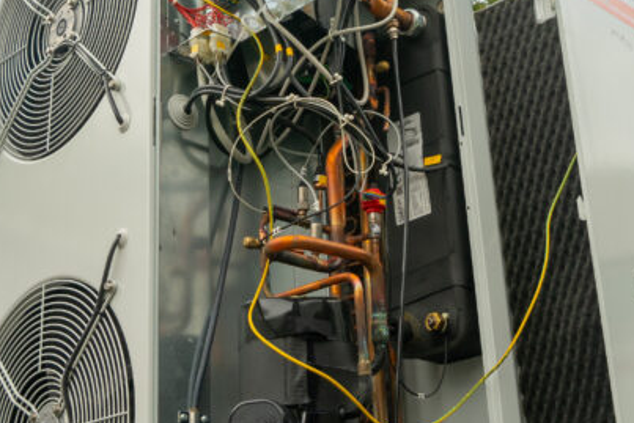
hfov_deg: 32.9
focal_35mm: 61
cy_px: 186
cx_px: 291
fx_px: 1075
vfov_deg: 22.3
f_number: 5.6
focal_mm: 24
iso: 400
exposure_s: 1/60
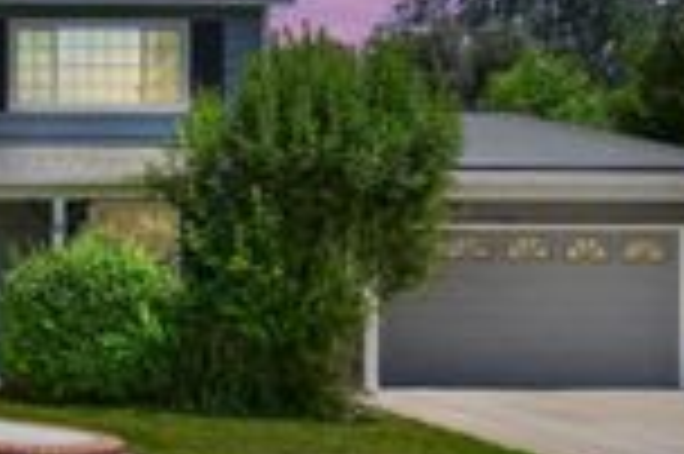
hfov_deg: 36.3
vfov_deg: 29.0
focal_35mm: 46
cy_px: 294
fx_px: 873
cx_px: -68
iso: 100
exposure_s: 1/800
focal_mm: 14
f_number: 5
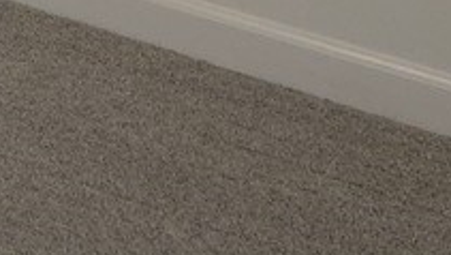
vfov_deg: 6.0
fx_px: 2274
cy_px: -501
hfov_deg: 10.2
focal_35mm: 190
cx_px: -528
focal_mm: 5.4
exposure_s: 1/24
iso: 250
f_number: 1.8
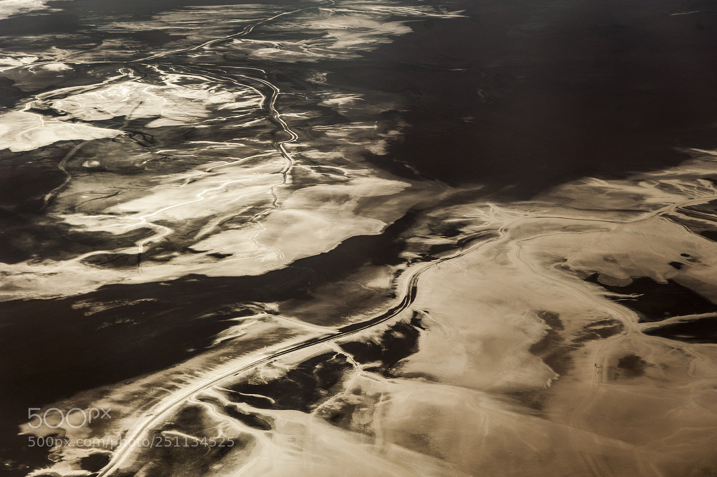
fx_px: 1393
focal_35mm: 70
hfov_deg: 28.9
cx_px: 358
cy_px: 238
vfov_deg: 19.4
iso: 200
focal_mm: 70
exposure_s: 1/1250
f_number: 5.6
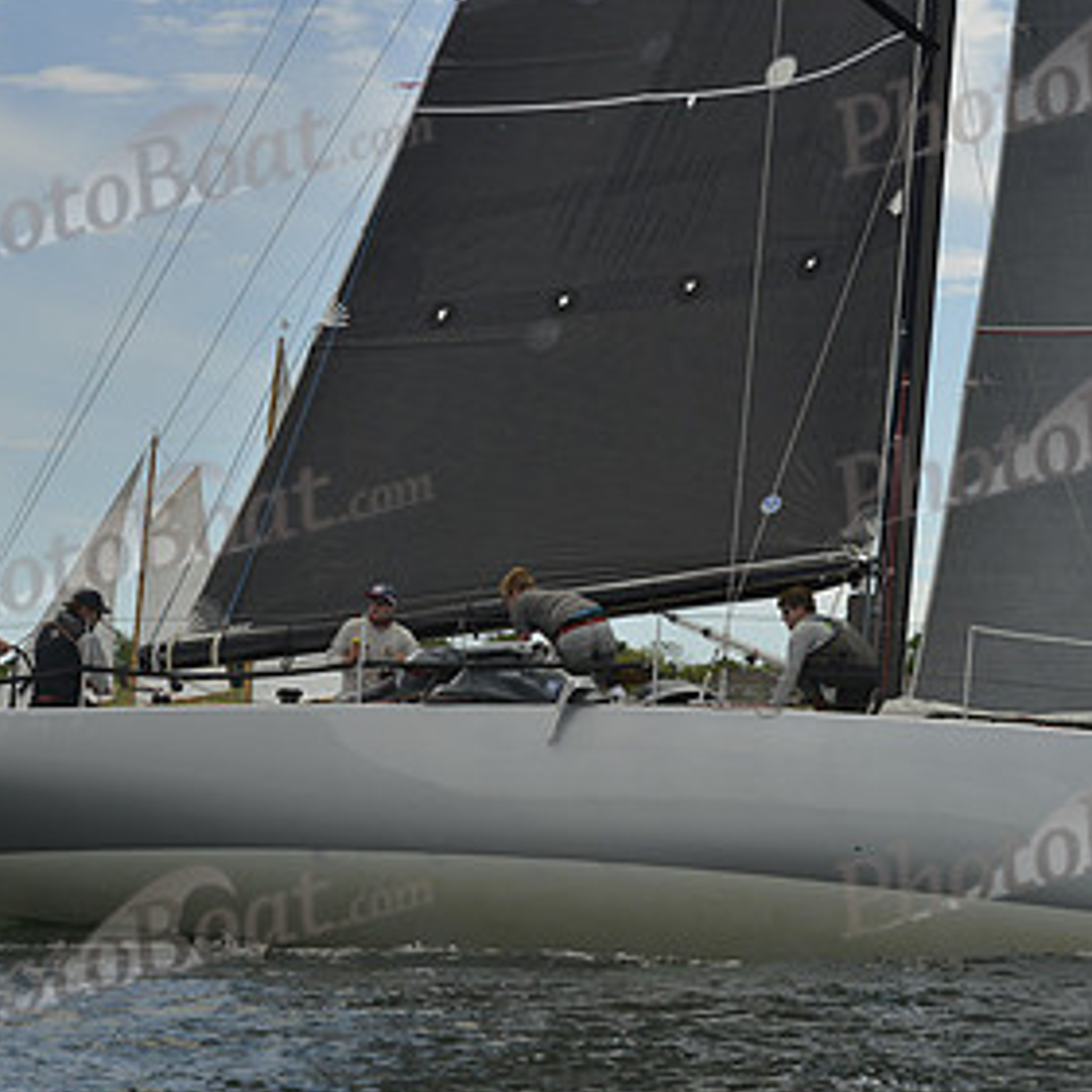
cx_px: 637
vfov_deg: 14.2
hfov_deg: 14.2
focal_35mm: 123
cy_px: 690
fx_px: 4390
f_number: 8
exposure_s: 1/1600
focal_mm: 70
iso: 280
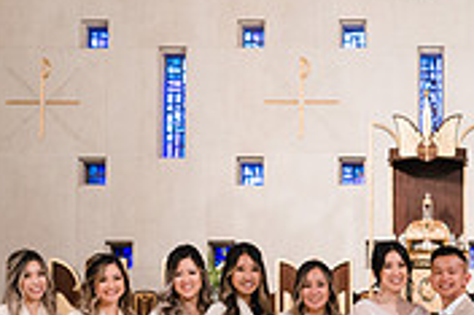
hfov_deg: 16.8
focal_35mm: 120
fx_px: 1578
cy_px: 287
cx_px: 433
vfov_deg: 11.3
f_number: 3.2
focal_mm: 35
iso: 1600
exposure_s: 1/200
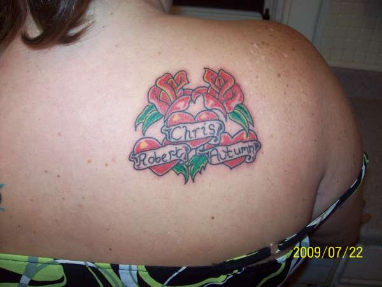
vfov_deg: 39.7
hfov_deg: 51.4
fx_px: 397
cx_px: 191
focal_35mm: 36
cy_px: 144
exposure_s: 1/64
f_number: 2.7
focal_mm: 6
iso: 80
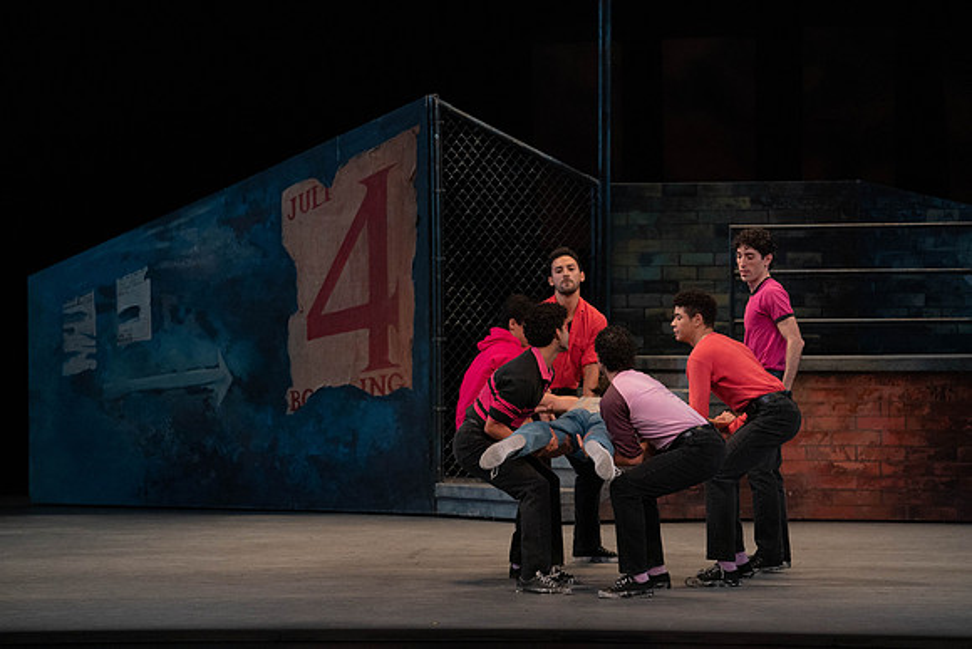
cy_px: 324
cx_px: 486
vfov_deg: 7.5
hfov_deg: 11.3
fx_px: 4915
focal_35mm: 182
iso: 3200
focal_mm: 182
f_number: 4.5
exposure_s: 1/400
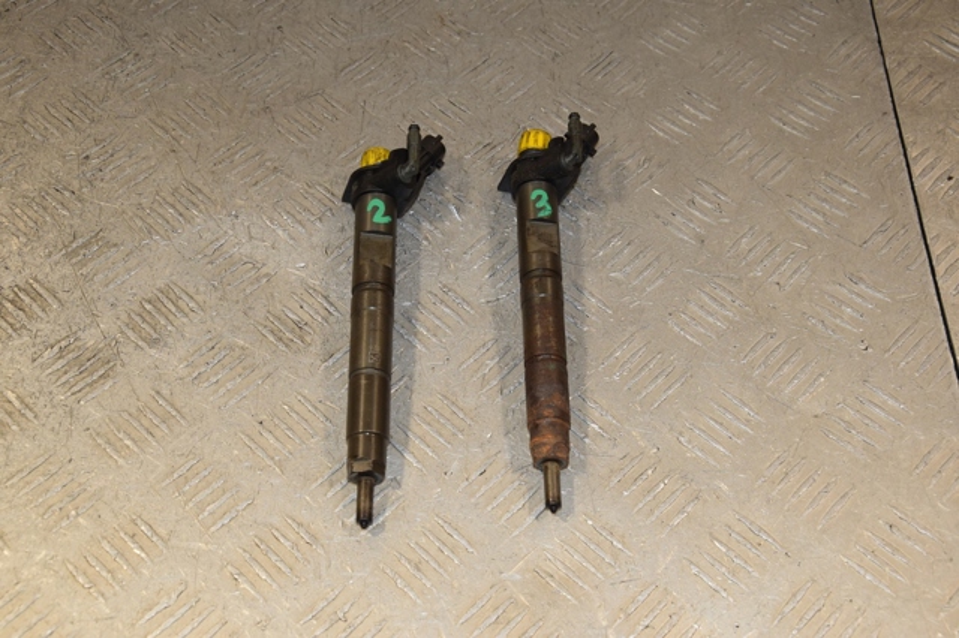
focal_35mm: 52
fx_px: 1398
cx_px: 480
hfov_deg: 37.9
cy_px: 319
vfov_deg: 25.7
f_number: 8
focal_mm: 35
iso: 800
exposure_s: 1/200
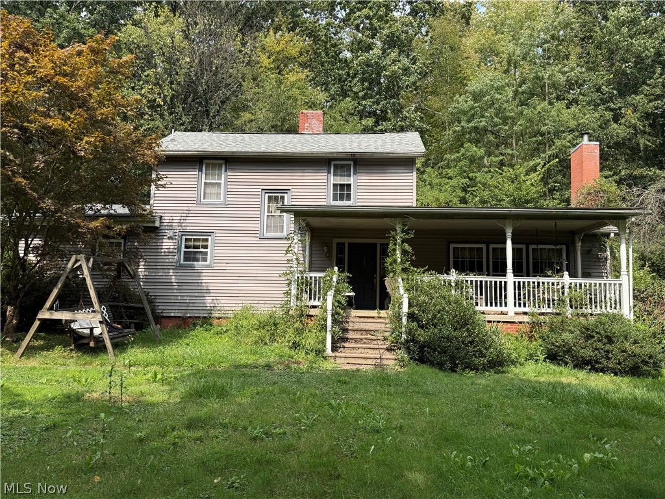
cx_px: 332
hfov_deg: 71.6
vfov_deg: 56.8
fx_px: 461
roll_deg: -1.2
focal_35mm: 24
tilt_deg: +6.6
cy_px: 250
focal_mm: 6.76
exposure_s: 1/2370
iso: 80
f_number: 1.78
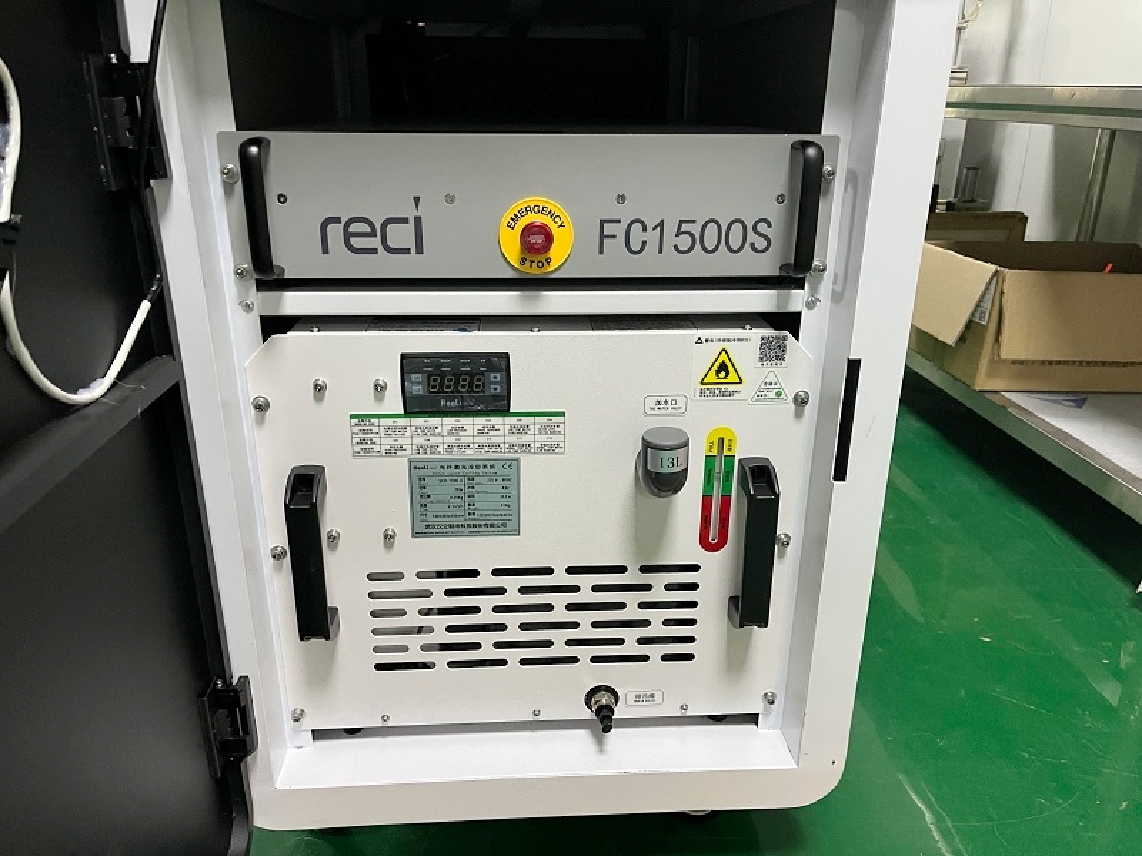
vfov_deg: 53.1
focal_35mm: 26
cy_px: 428
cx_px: 571
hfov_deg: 67.3
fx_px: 858
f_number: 1.6
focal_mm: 5.1
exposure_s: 1/57
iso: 500
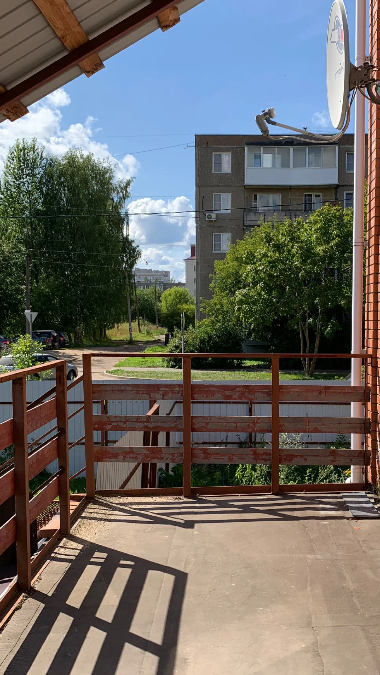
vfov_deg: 51.5
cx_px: 240
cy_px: 366
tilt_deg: -2.3
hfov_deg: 30.3
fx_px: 698
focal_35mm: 39
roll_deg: -0.6
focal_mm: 4.25
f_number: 1.8
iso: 25
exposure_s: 1/1953
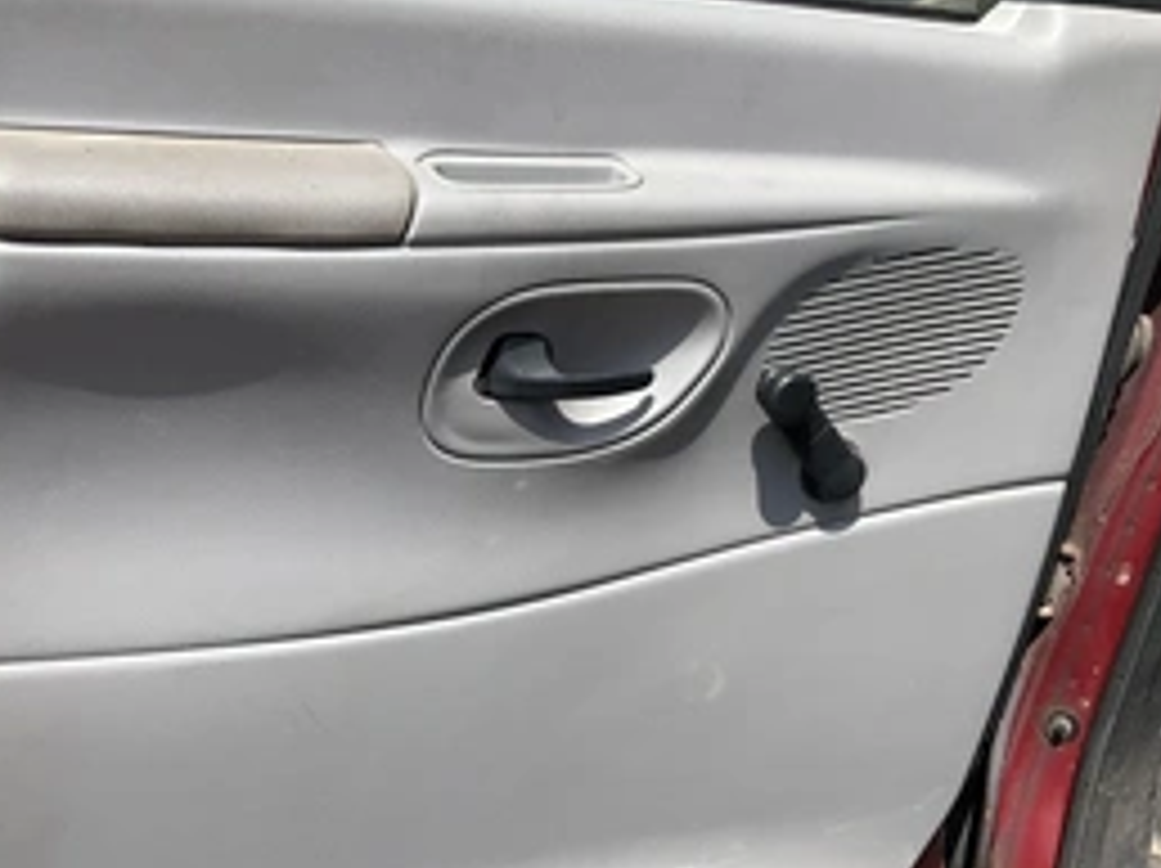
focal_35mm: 45
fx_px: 1508
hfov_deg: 41.8
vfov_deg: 32.0
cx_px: 441
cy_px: 544
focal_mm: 3
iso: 25
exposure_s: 1/1168
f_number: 1.8
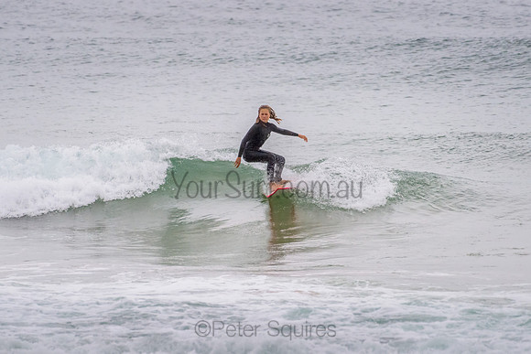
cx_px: 266
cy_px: 177
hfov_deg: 3.4
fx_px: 9048
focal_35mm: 613
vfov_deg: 2.2
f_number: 5.6
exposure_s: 1/1000
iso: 1000
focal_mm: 500
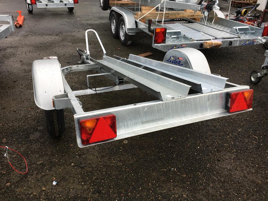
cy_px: 100
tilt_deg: -26.0
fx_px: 224
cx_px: 134
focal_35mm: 29
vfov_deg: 48.2
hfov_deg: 61.7
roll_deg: -2.3
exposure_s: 1/125
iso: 25
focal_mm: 4.15
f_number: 2.2
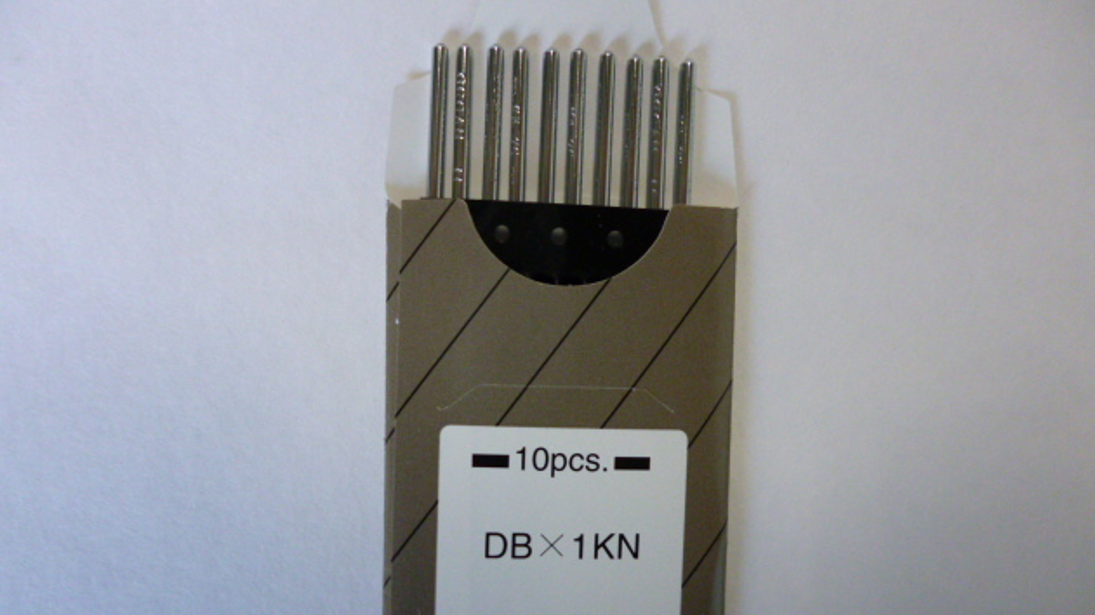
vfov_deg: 37.5
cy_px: 387
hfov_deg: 62.6
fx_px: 900
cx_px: 546
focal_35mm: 31
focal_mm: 5
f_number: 3.1
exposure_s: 1/30
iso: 400
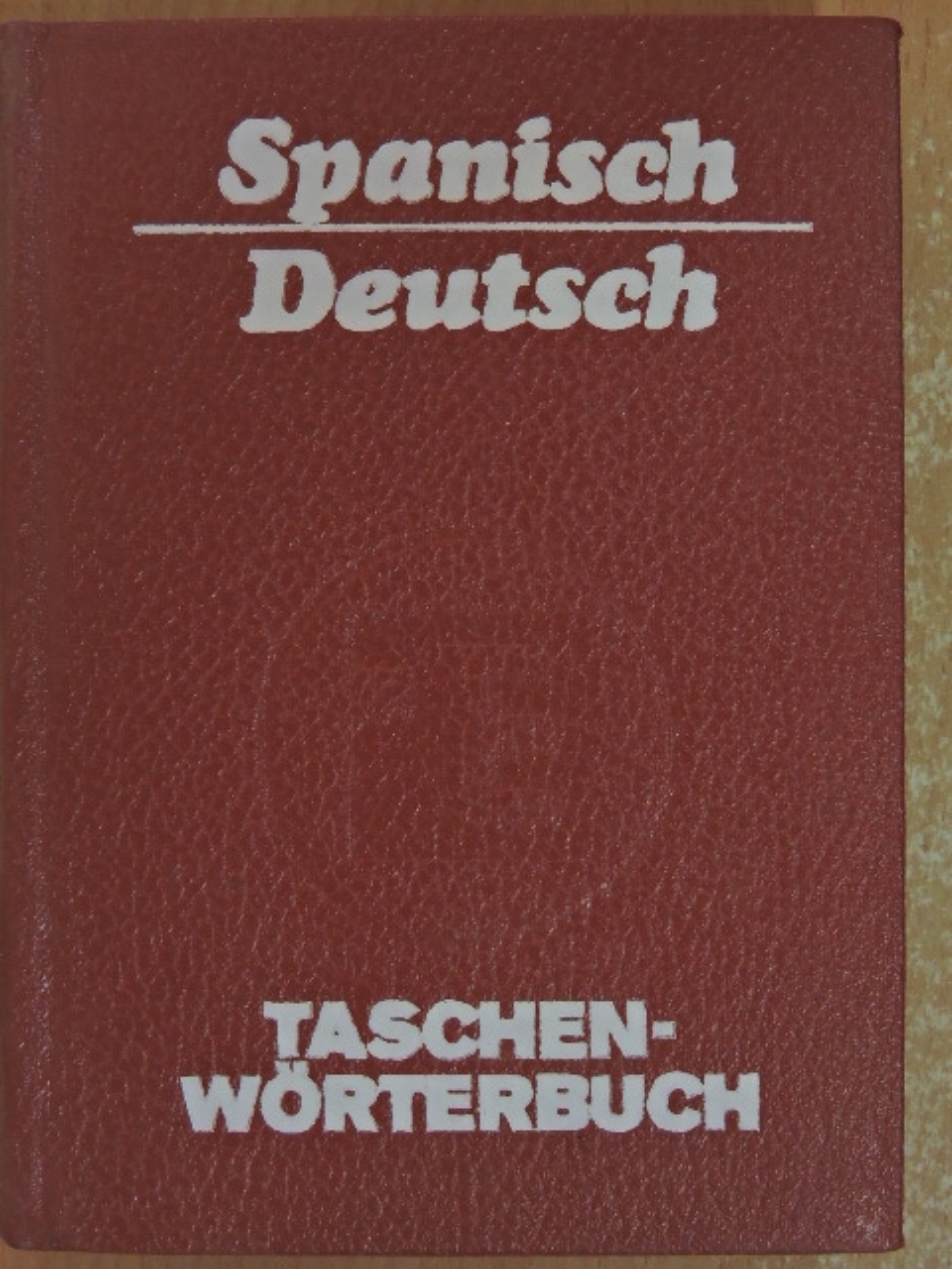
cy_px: 634
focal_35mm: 80
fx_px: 2934
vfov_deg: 24.4
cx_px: 476
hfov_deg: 18.4
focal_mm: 14.3
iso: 800
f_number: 4.5
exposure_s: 1/40
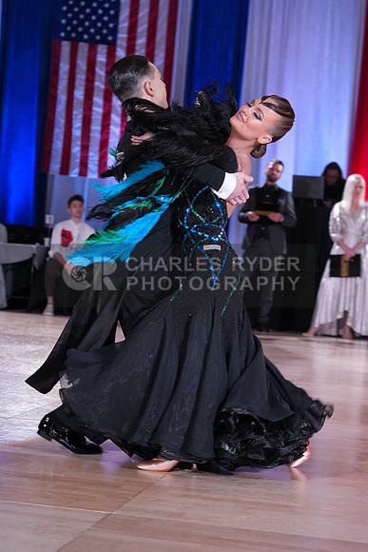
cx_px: 184
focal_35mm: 88
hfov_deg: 15.5
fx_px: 1348
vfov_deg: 23.1
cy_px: 276
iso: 2500
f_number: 5
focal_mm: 88
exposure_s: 1/250
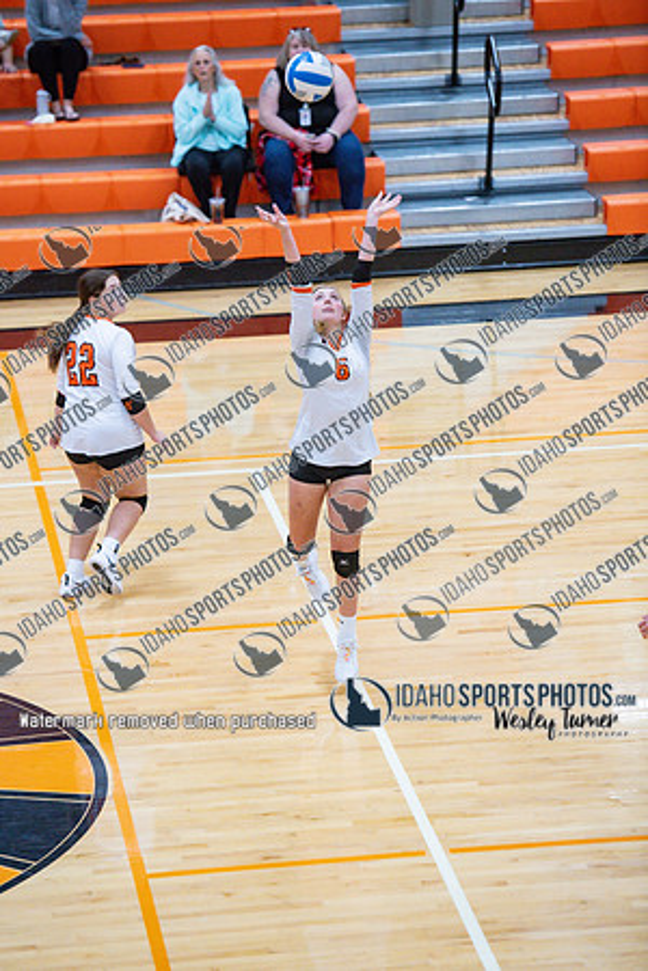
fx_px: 3645
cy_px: 486
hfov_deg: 10.2
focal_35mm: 135
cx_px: 324
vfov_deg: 15.2
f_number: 3.2
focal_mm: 135
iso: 5000
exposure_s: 1/800
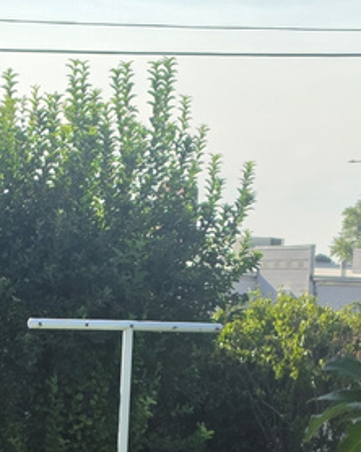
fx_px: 1658
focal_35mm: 124
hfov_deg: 12.4
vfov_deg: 14.3
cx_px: 154
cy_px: 724
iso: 64
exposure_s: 1/6806
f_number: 1.4
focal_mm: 6.5
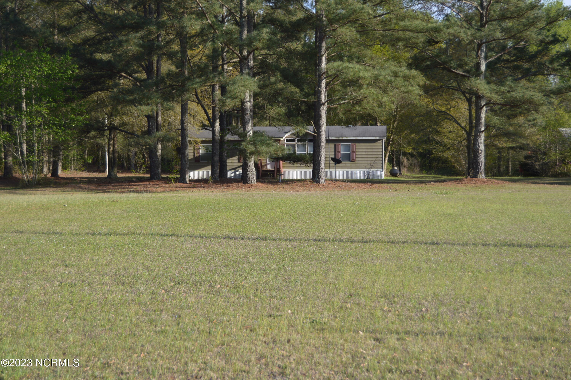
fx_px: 903
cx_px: 286
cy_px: 190
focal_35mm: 57
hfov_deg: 35.1
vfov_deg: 23.7
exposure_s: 1/320
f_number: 4.8
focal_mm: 38
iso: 100
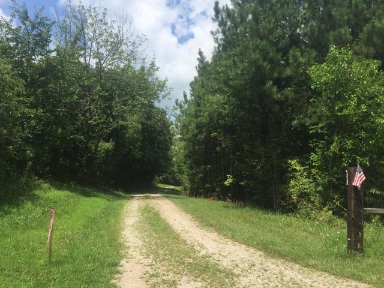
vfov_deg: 48.2
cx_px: 192
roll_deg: -2.6
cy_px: 144
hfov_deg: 61.7
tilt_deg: +4.1
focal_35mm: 29
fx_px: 322
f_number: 2.2
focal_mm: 4.15
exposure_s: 1/1582
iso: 32
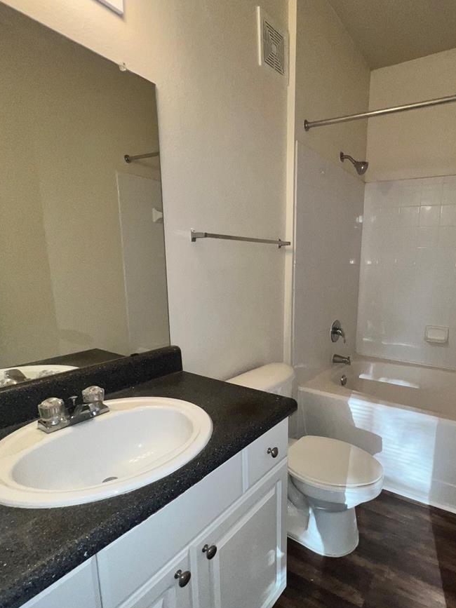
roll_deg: -2.1
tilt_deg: -11.8
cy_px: 331
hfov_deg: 69.2
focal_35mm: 18
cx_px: 310
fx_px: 316
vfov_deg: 87.5
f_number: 1.8
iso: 50
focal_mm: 1.57
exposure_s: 1/122
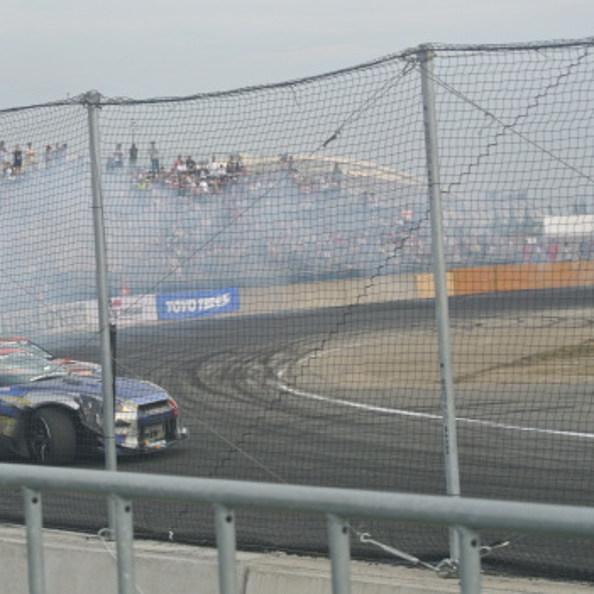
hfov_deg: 16.7
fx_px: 2019
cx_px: 195
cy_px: 296
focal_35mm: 104
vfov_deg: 16.7
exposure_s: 1/250
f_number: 5.6
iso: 110
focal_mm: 30
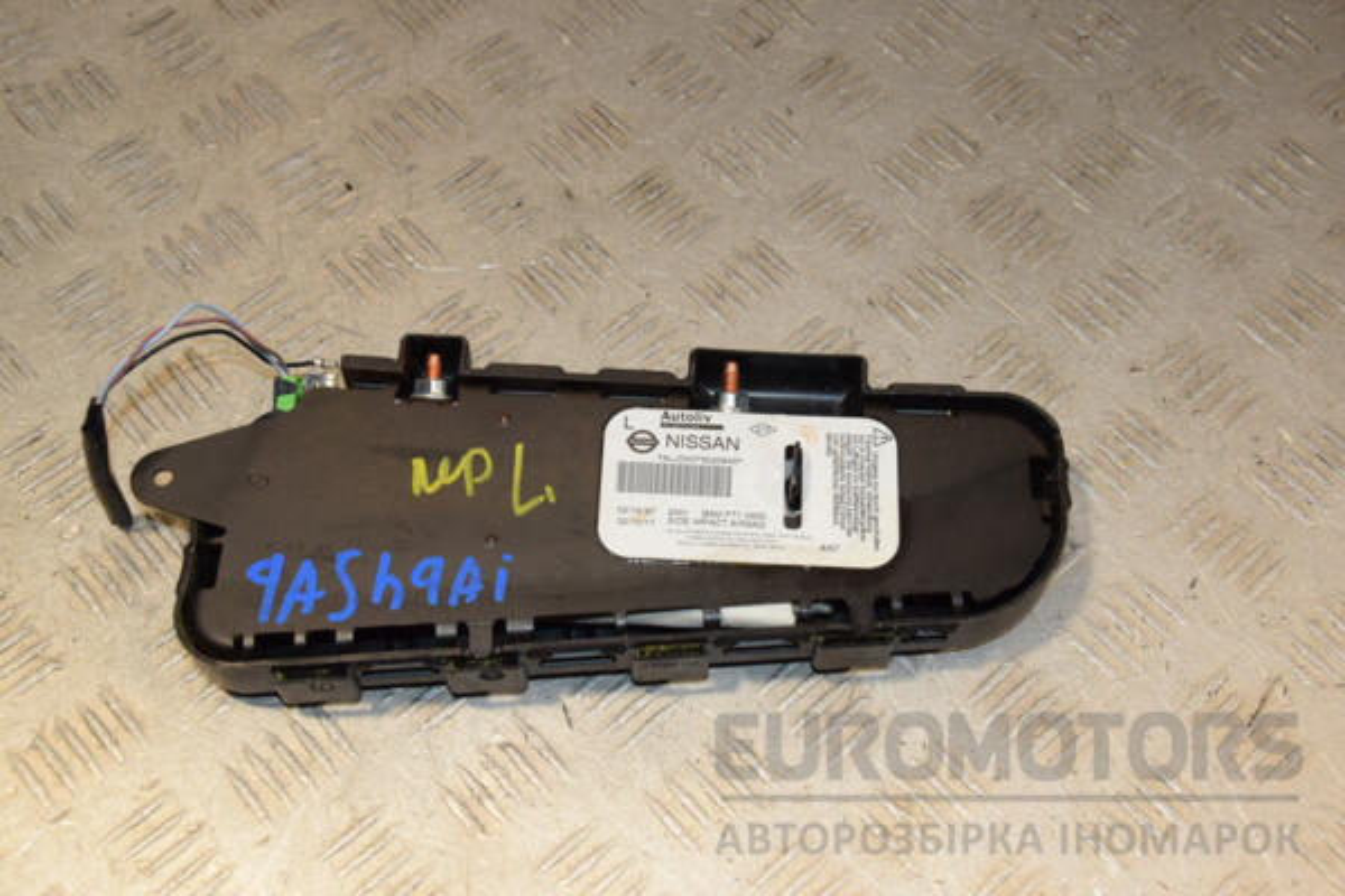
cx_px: 672
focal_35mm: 48
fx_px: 1793
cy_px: 448
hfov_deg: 41.1
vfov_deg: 28.1
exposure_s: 1/200
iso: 800
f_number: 8
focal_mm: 32
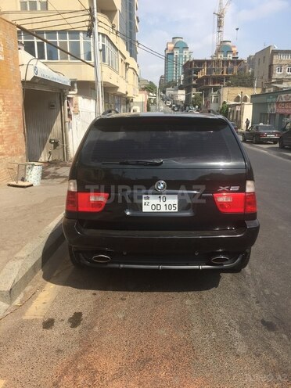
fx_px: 325
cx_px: 146
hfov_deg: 48.2
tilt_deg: -12.6
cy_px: 194
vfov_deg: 61.7
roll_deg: -0.8
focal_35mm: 29
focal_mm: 4.15
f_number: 2.2
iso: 32
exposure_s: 1/1883
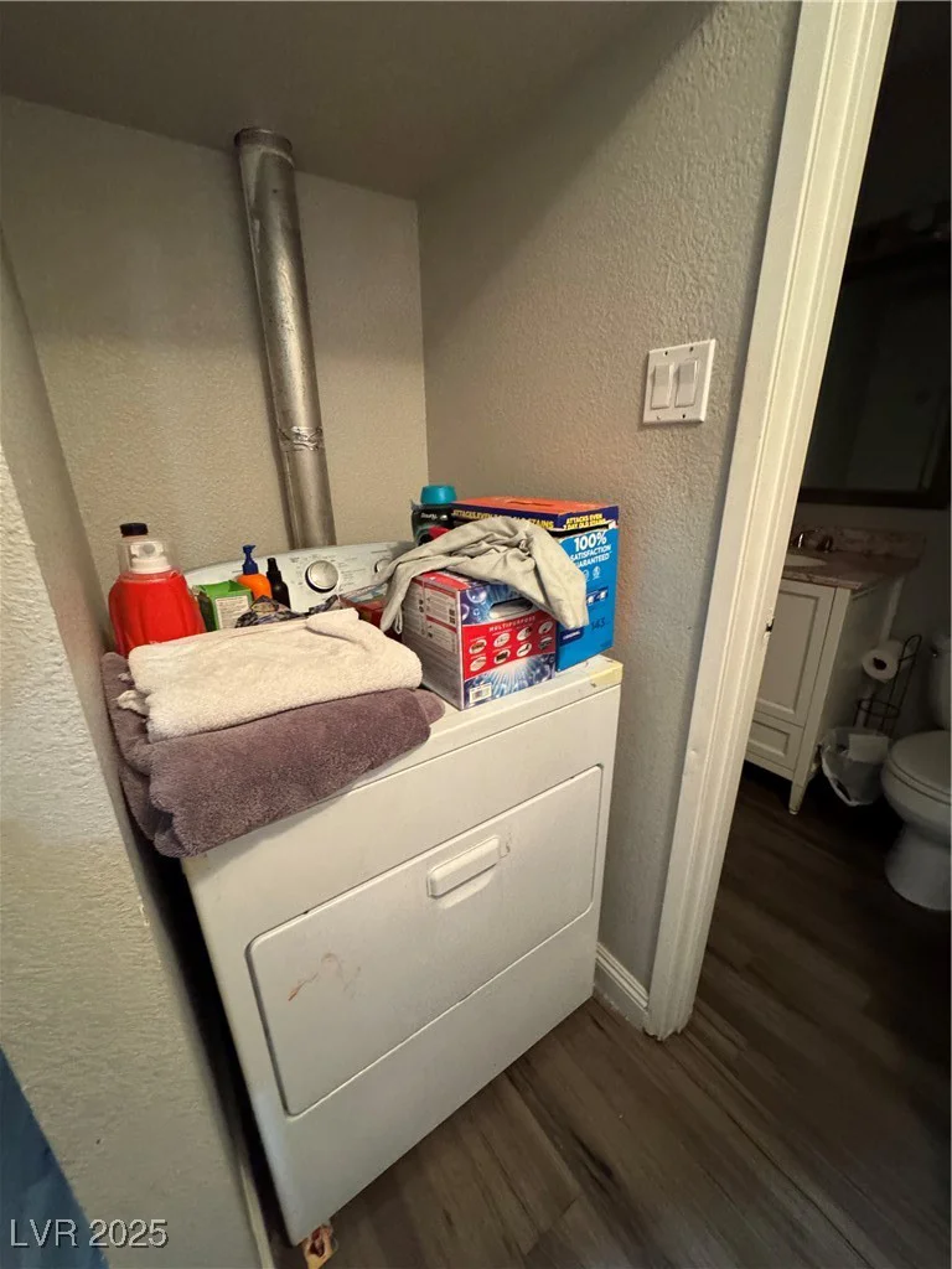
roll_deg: +2.2
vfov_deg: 102.1
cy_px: 634
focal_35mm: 14
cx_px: 476
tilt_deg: -18.8
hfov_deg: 85.7
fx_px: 513
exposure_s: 1/60
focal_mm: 2.22
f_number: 2.2
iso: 800
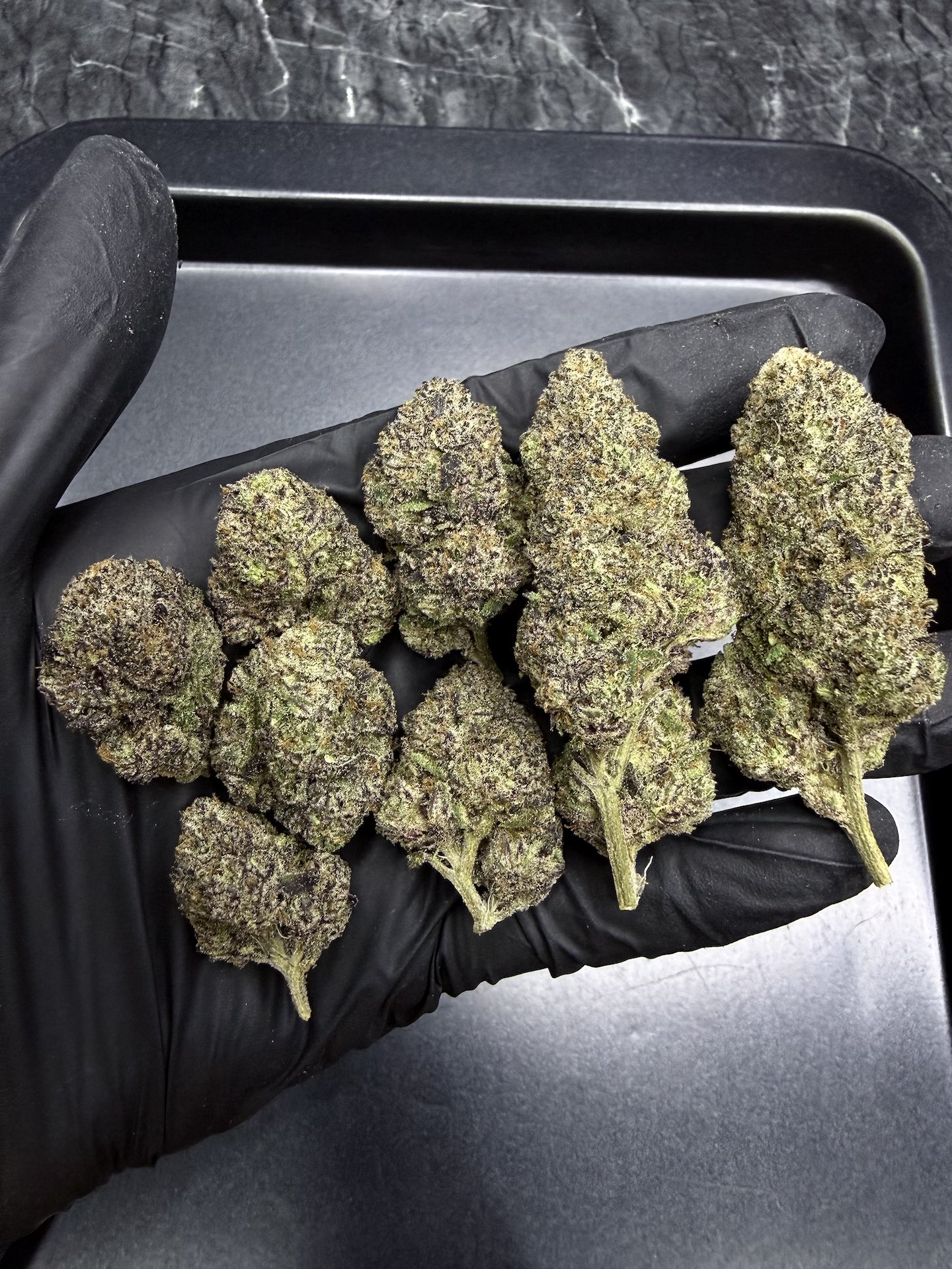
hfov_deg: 56.8
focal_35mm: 24
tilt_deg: -74.0
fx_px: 880
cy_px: 634
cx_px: 476
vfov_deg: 71.6
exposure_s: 1/50
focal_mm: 2.22
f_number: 2.2
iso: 200
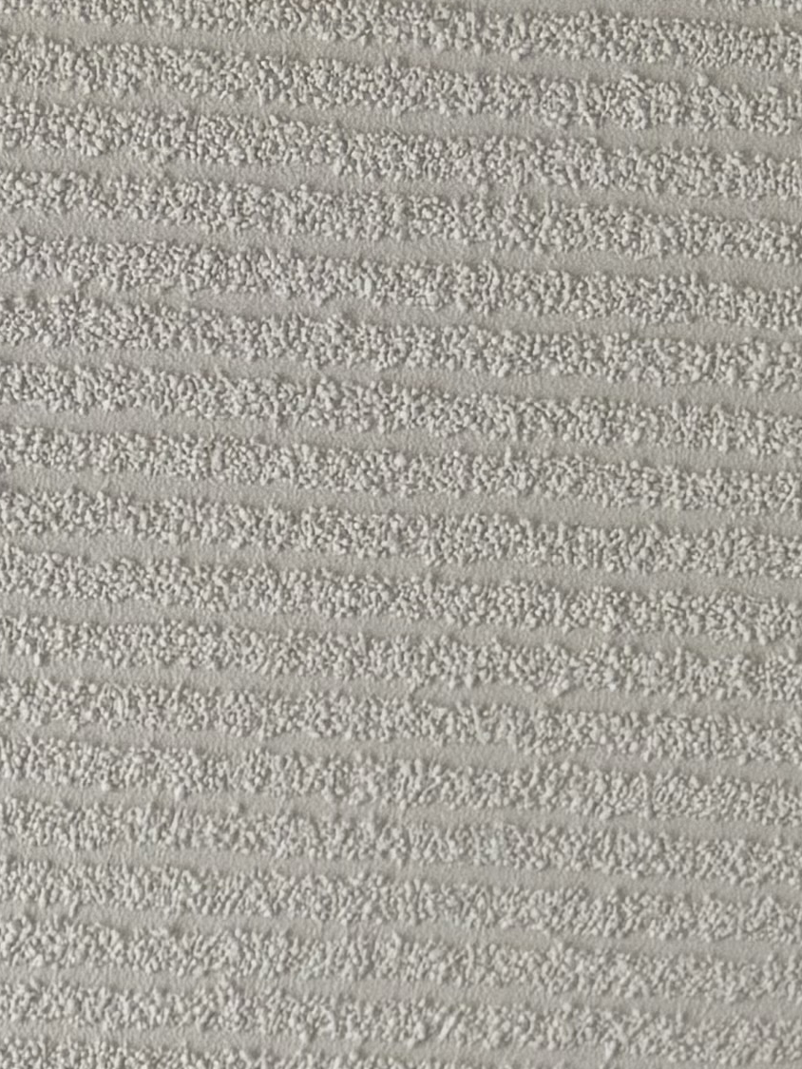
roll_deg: -3.4
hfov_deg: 11.0
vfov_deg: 12.4
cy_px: 2387
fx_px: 4077
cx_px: -167
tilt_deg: -11.1
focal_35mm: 132
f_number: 1.6
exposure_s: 1/87
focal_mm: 5.96
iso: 125
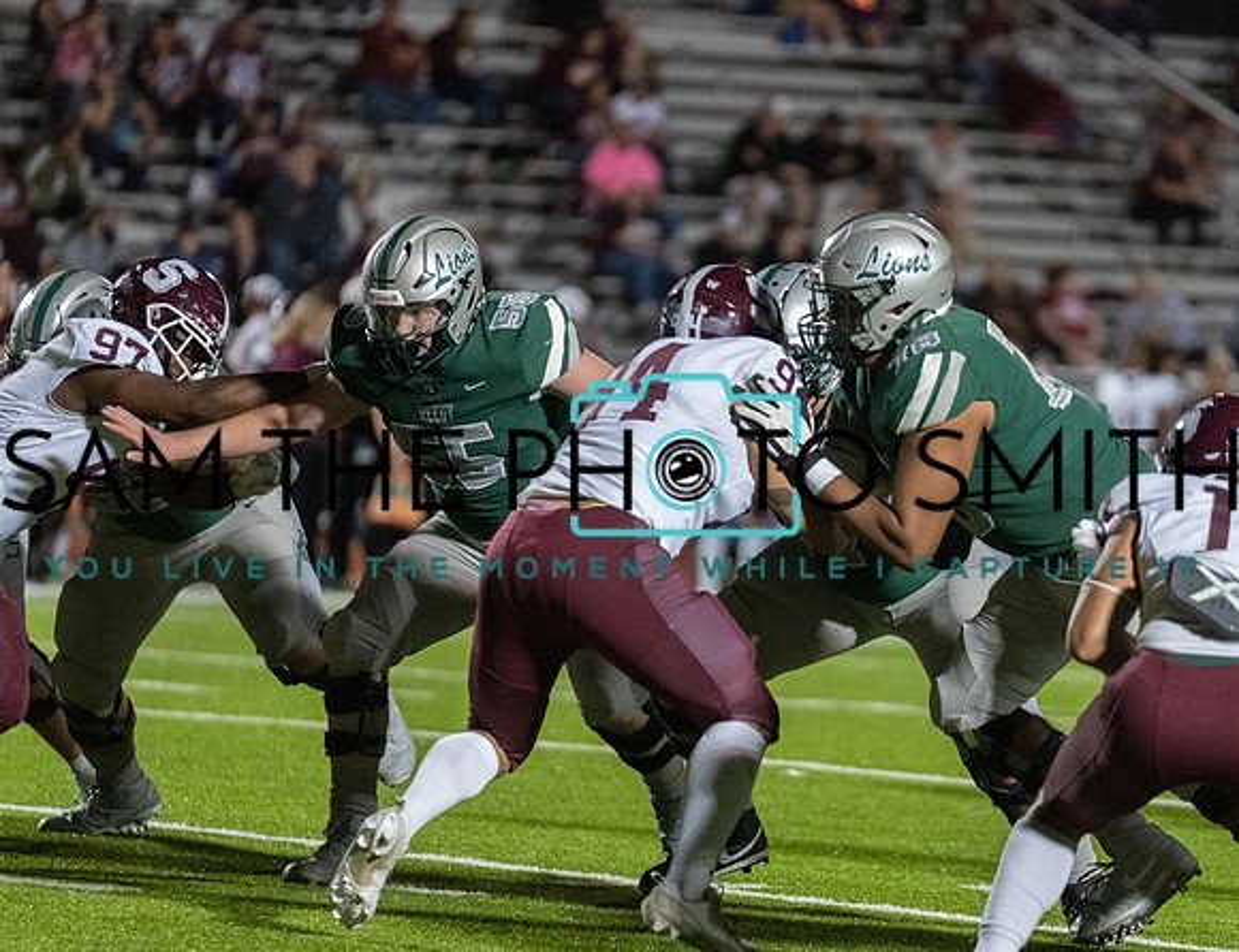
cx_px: 791
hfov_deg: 6.2
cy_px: 573
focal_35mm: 315
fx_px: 11377
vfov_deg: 4.8
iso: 6400
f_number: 2.8
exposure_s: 1/1250
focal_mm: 200
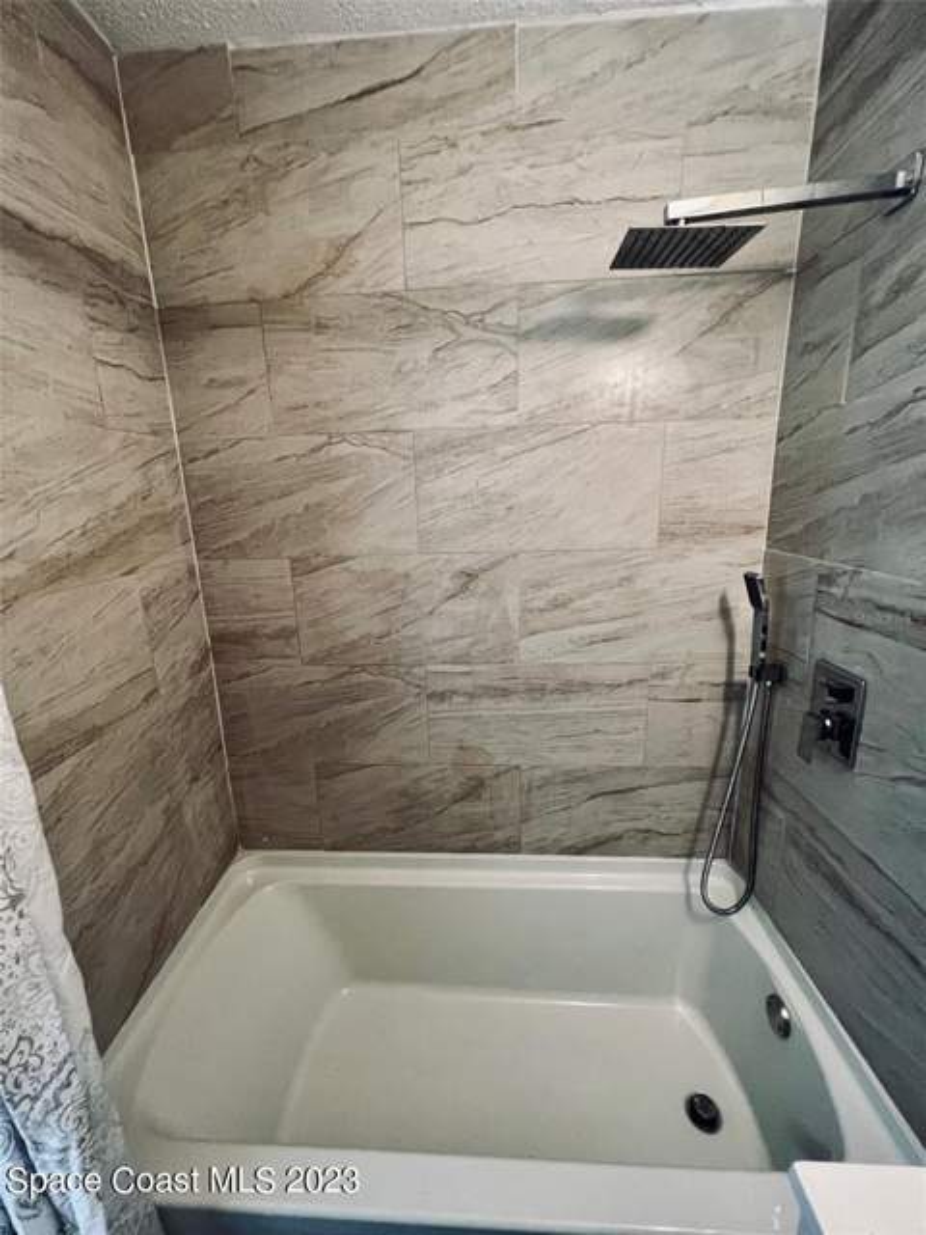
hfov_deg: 89.9
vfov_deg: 106.2
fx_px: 464
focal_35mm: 13
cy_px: 618
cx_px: 463
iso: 250
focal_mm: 1.57
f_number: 1.8
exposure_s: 1/60
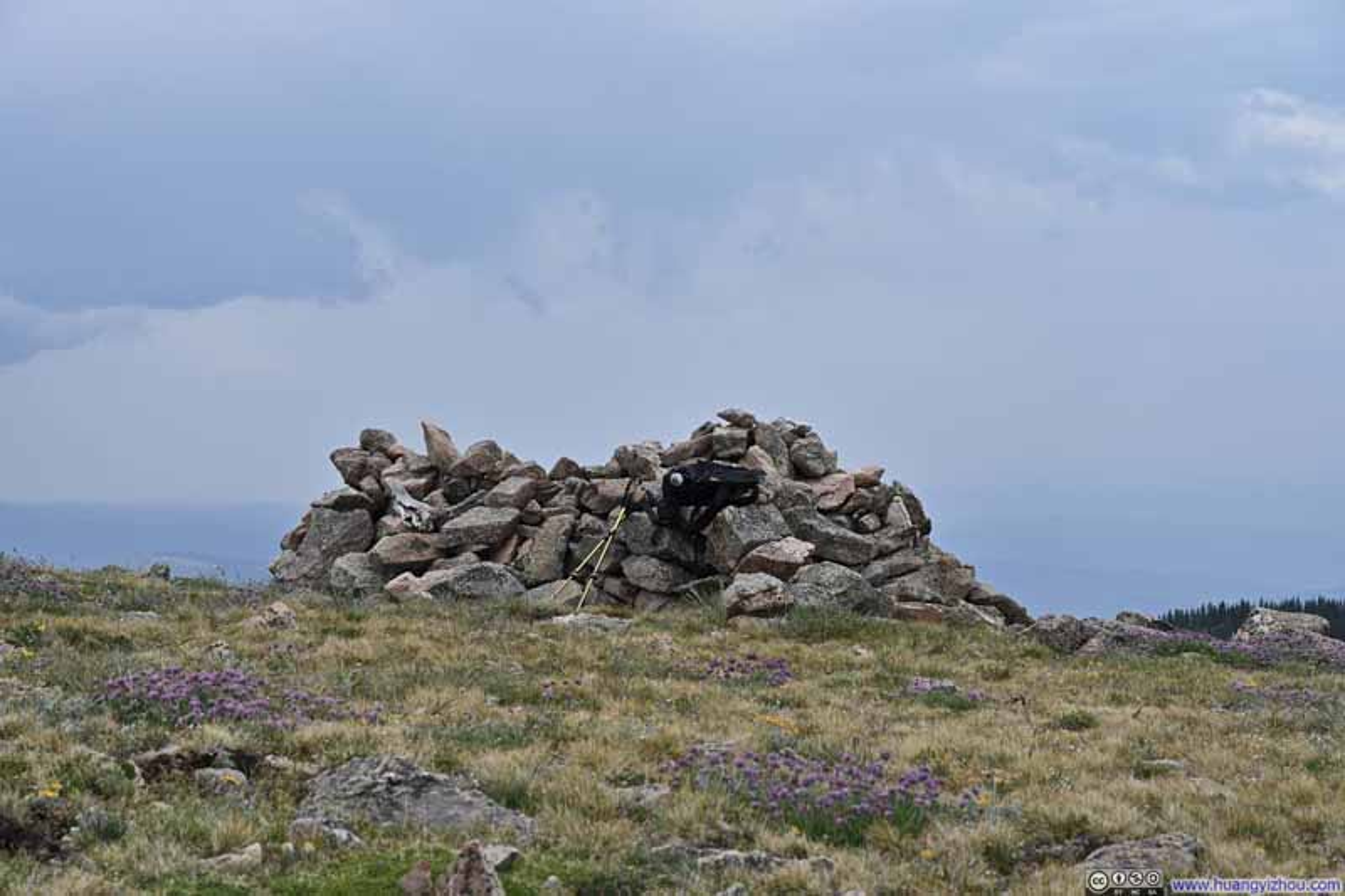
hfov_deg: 29.2
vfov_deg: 19.7
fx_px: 2577
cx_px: 672
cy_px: 448
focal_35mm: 69
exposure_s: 1/400
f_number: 9
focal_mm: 69
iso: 64
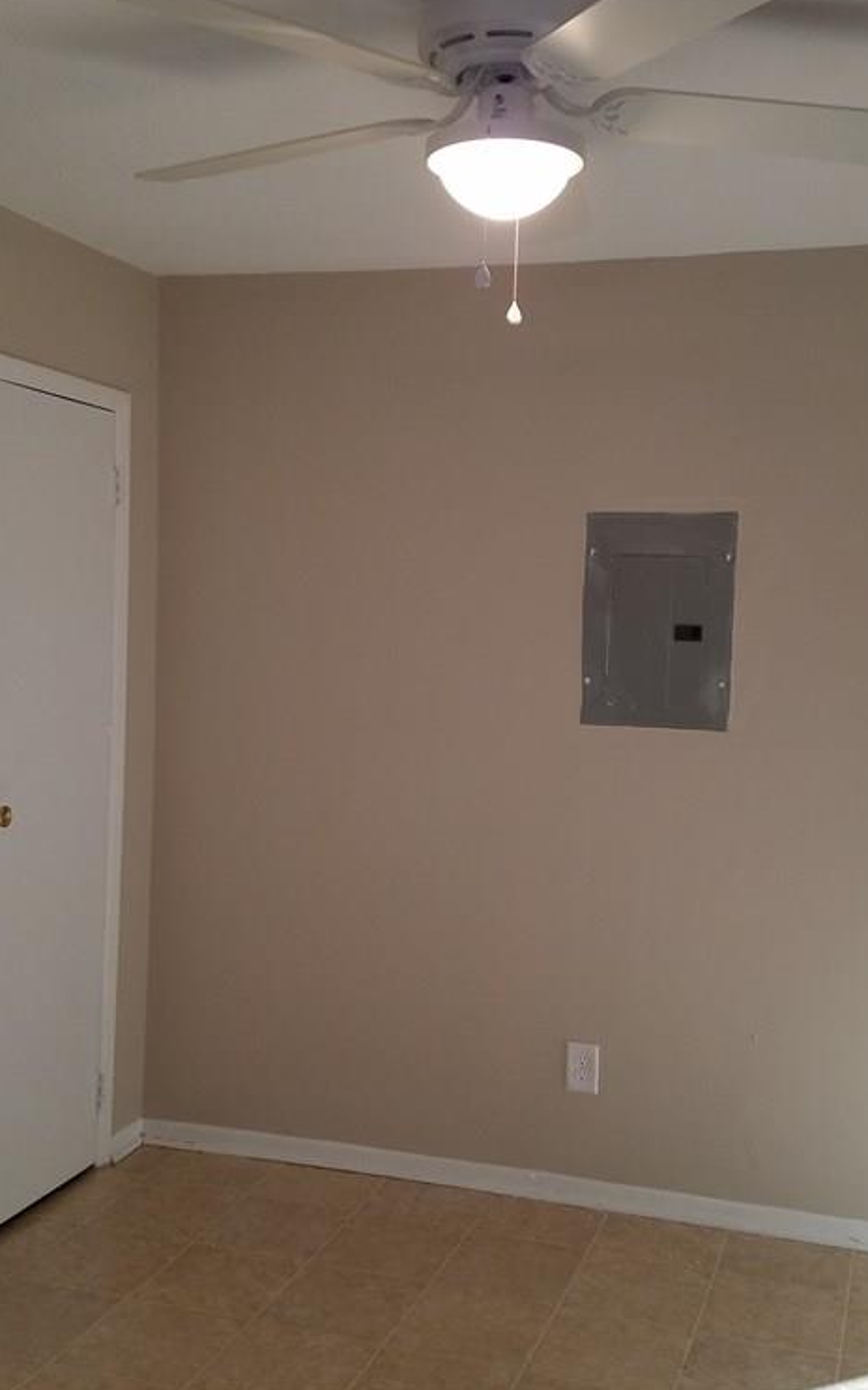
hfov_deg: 33.5
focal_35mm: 38
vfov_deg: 51.5
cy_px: 675
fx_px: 1439
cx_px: 475
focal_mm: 4.2
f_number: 1.7
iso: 100
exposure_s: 1/60
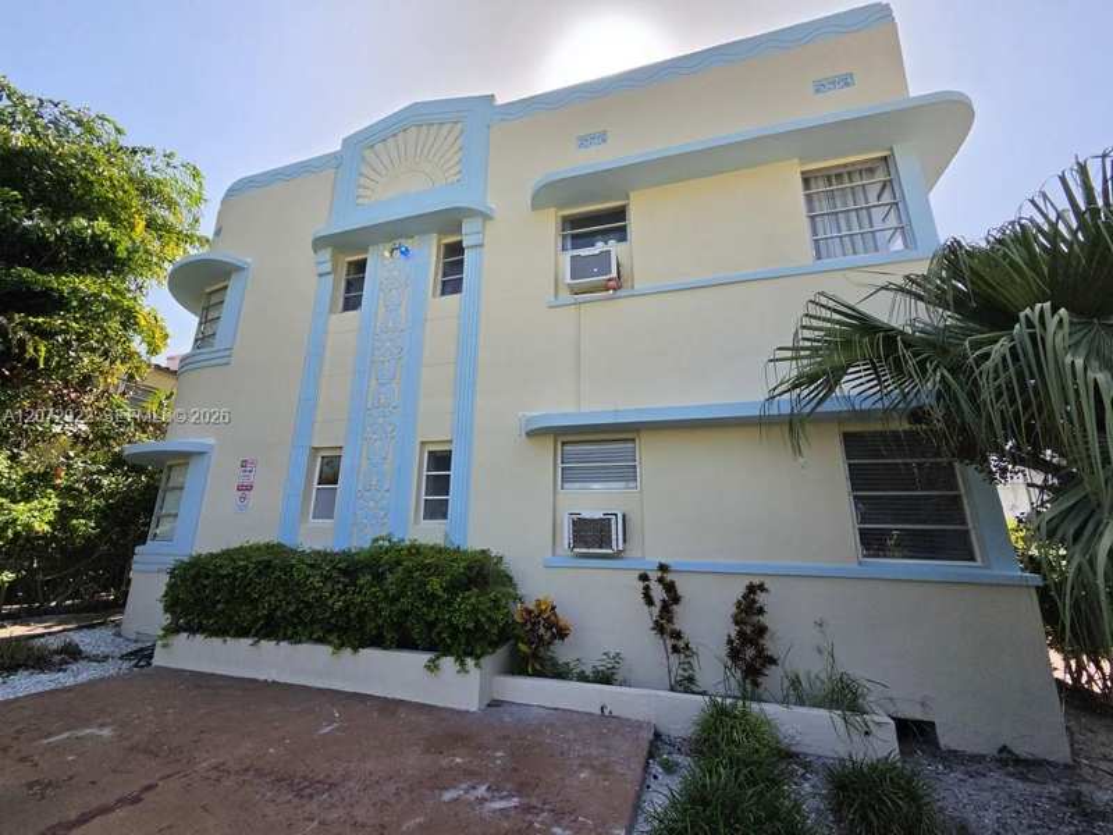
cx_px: 556
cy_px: 418
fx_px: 418
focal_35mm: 13
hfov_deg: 106.2
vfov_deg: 89.9
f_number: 2.2
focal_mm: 2.2
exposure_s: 1/3381
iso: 100
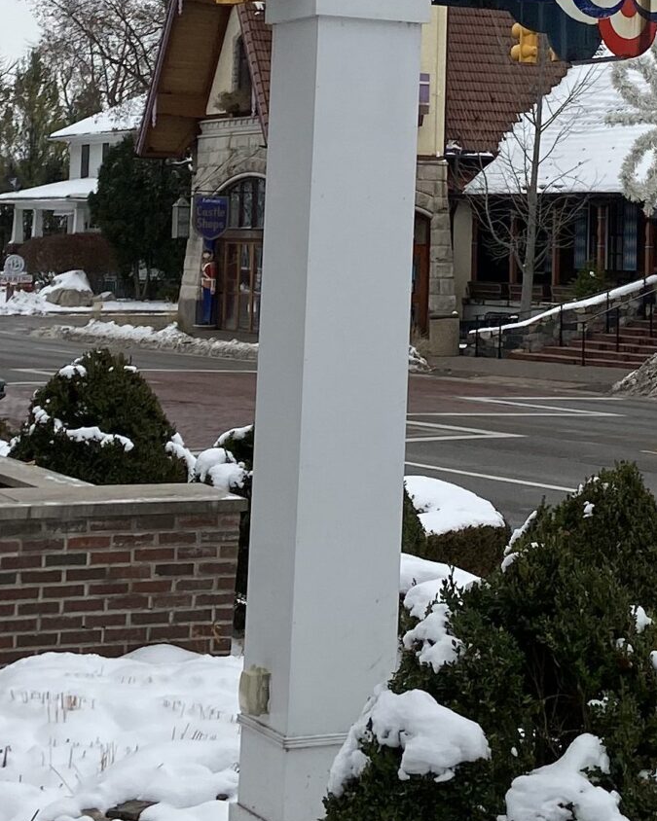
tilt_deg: +1.4
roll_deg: -1.0
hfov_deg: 19.7
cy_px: 162
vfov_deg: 24.4
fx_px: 1872
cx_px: 529
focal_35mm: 77
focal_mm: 4.25
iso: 32
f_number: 1.8
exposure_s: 1/1931
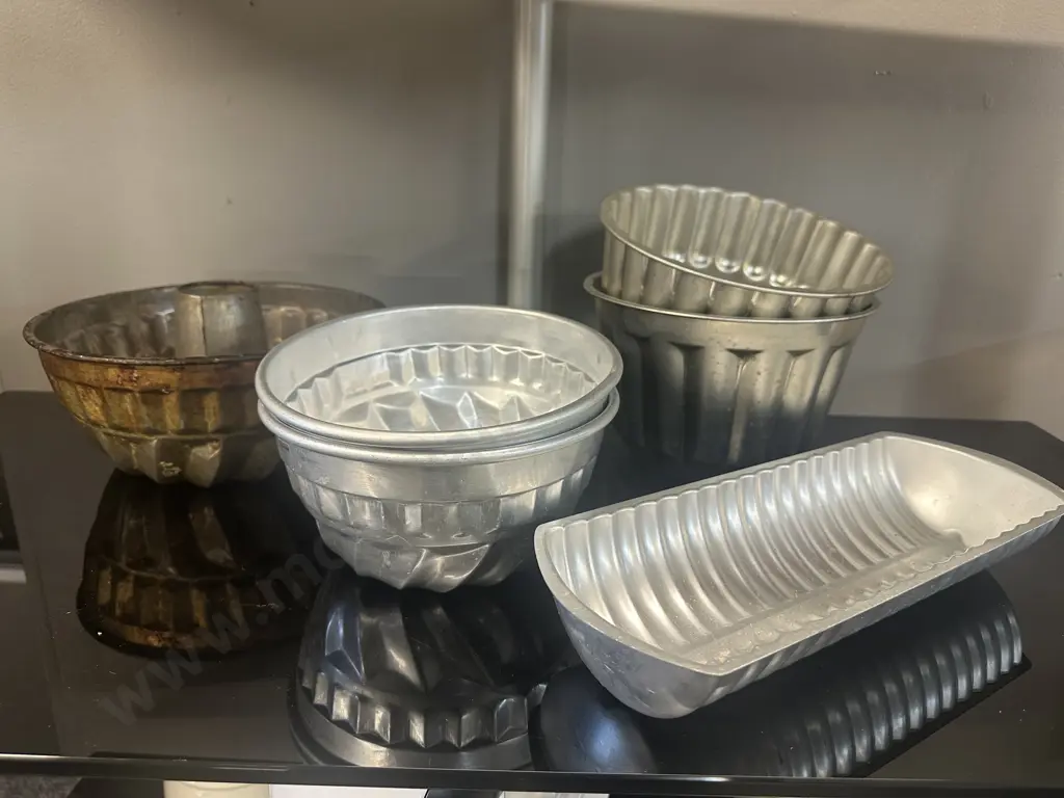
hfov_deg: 71.6
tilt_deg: -21.2
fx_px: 738
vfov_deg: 56.8
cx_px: 532
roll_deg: -1.7
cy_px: 399
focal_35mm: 24
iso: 160
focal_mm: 6.86
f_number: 1.78
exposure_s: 1/50
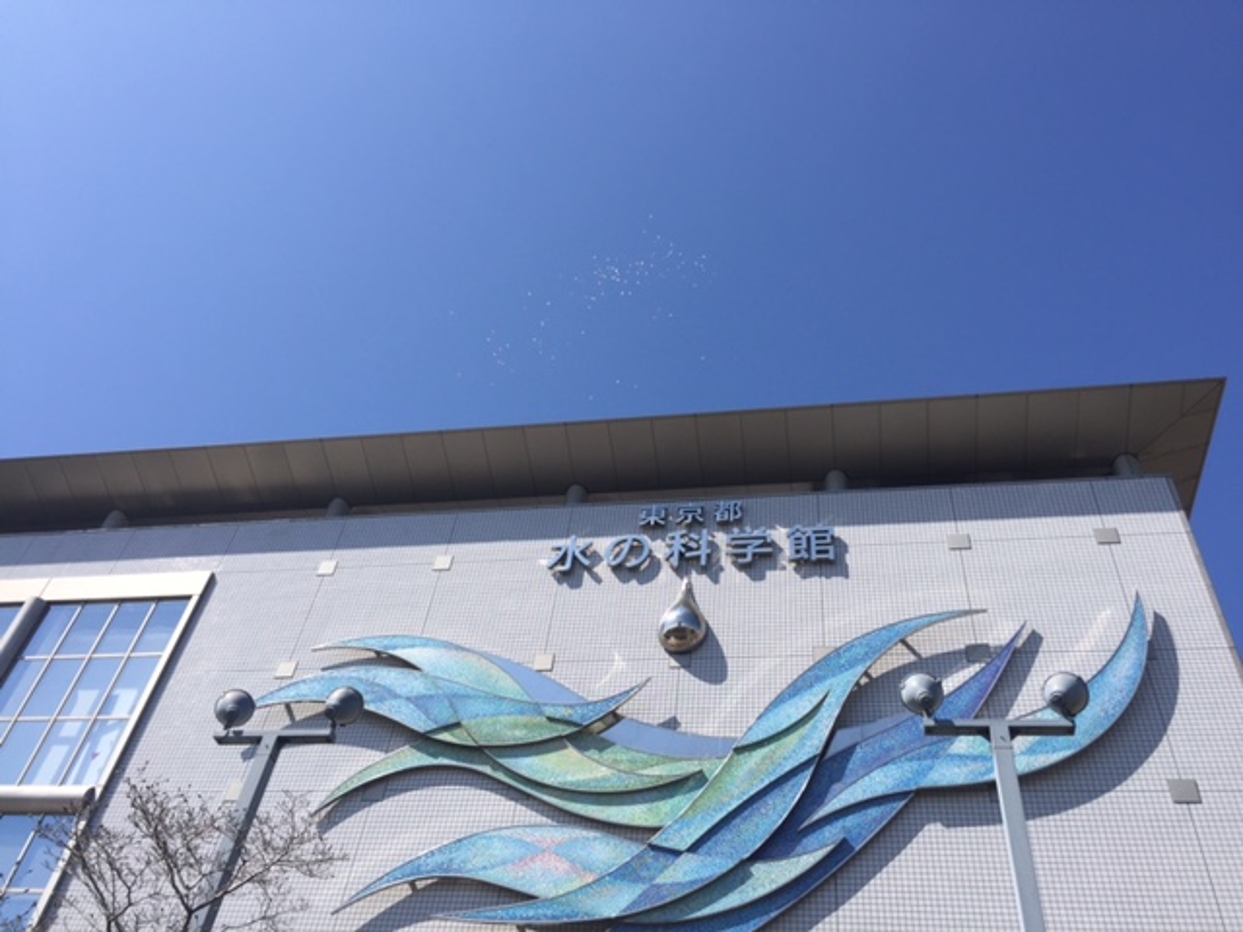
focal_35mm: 29
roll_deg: -9.7
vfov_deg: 48.2
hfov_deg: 61.7
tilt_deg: +43.7
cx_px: 622
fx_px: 1041
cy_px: 466
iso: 32
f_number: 2.2
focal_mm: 4.15
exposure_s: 1/2083
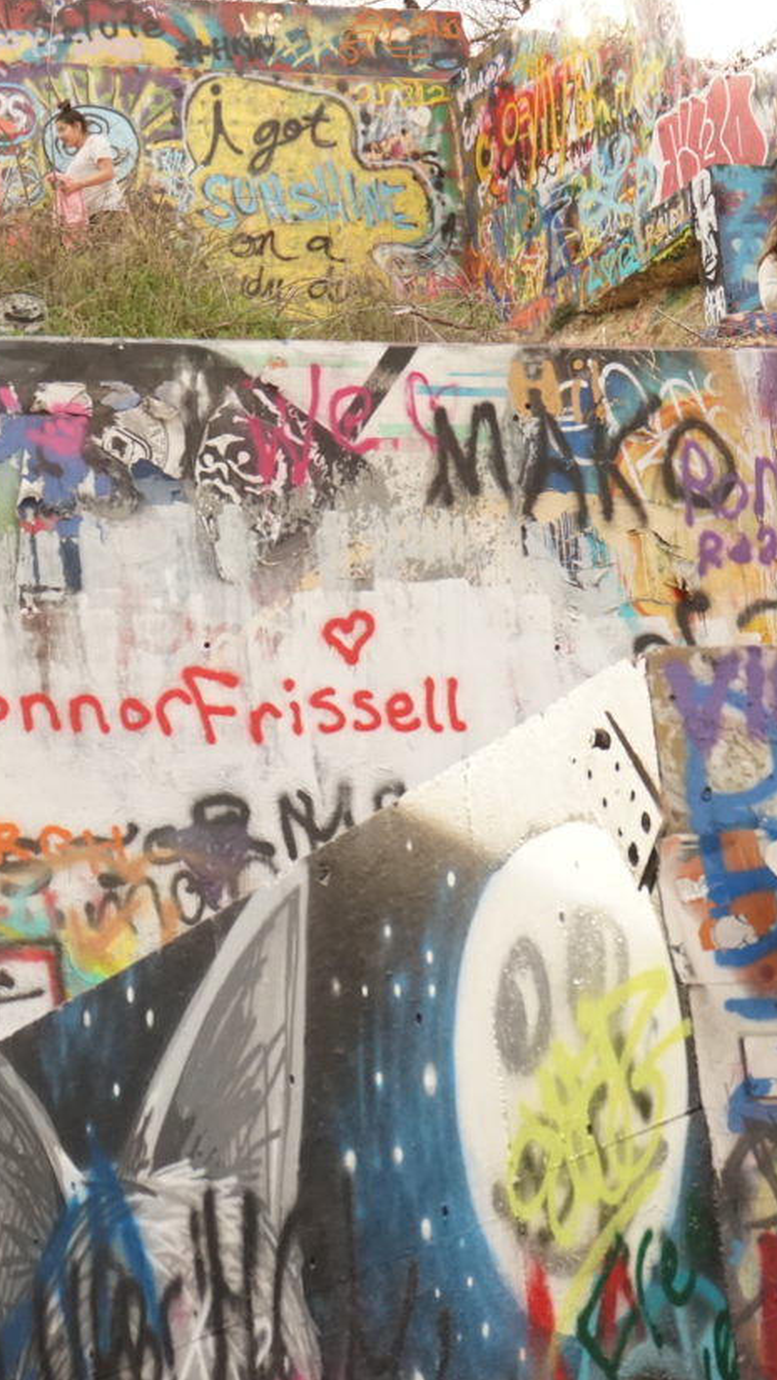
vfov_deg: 15.1
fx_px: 5198
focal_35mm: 142
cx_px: -556
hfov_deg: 8.3
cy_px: 602
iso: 2000
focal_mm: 70
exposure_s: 1/1000
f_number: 9
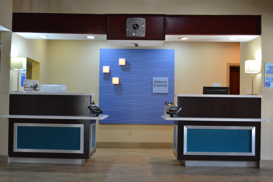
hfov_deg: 49.6
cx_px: 136
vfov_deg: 34.2
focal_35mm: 39
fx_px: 296
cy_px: 91
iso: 400
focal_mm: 26
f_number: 4.2
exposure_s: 1/30
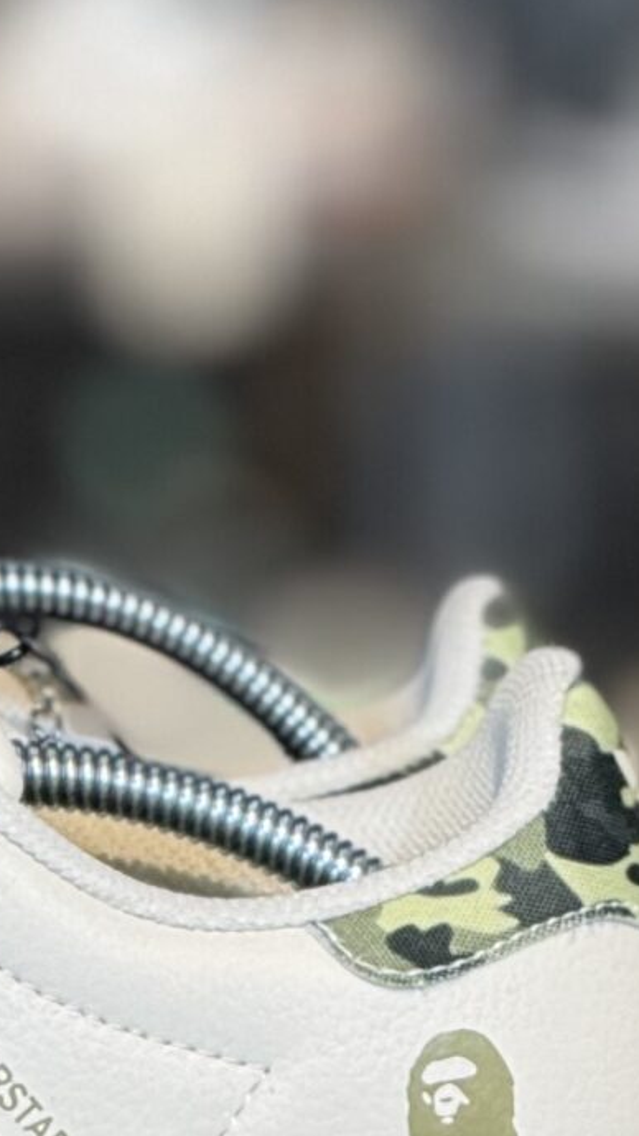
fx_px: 14613
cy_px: 1465
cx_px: -130
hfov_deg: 2.5
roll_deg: +0.7
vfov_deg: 4.4
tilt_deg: -10.1
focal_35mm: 485
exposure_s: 1/100
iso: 160
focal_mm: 15.66
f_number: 2.8
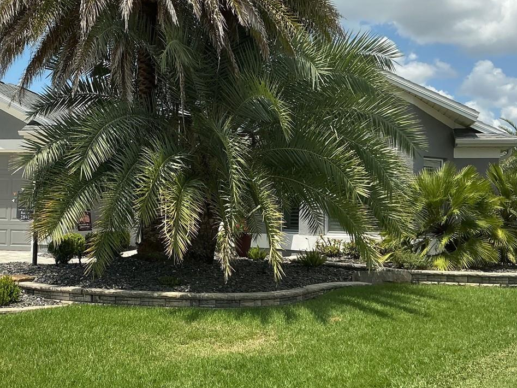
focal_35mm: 49
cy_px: 185
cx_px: 157
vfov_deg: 29.7
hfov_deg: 38.3
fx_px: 732
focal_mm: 3
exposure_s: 1/1912
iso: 25
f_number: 1.8
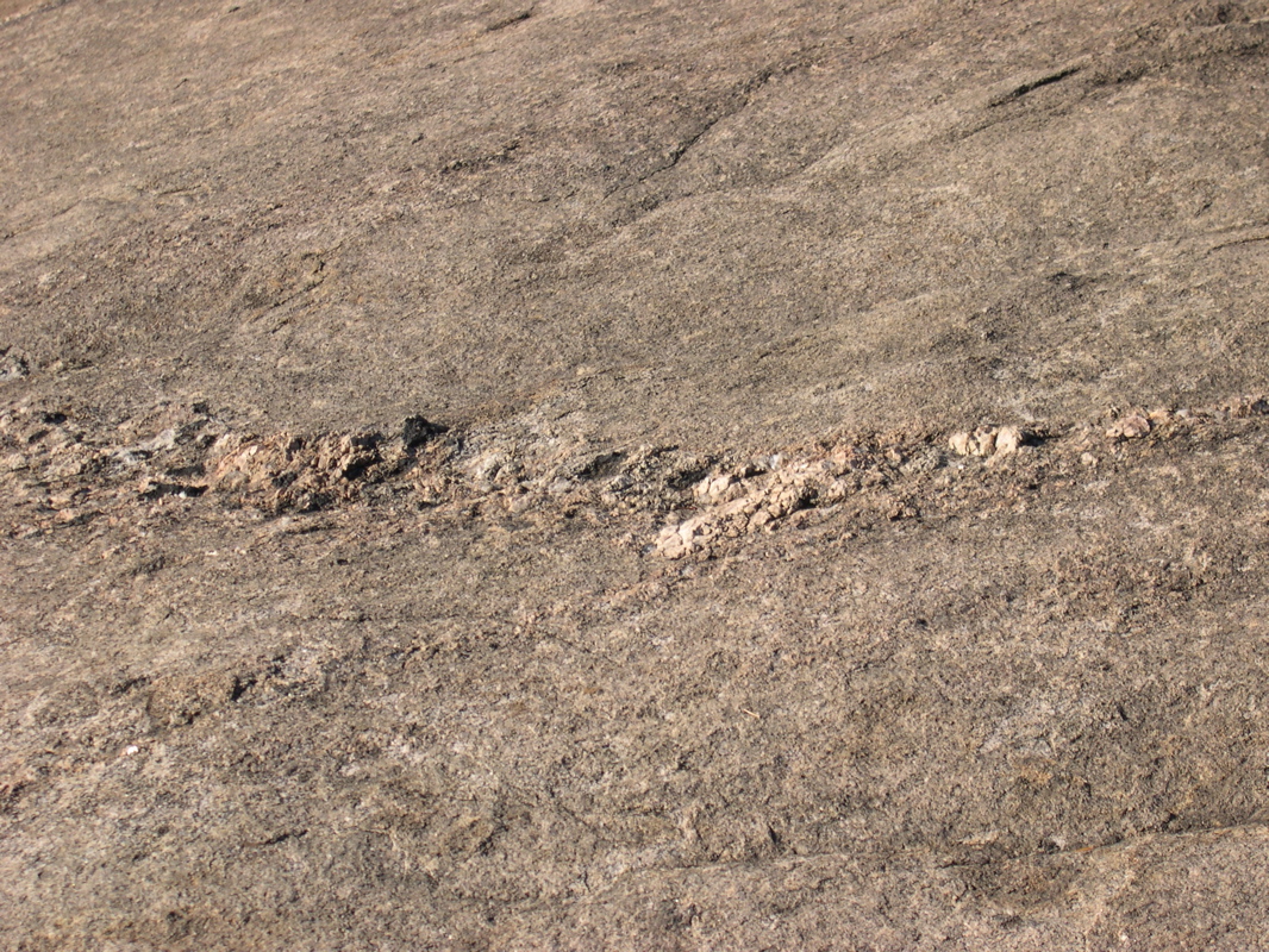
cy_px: 476
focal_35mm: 114
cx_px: 634
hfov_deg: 17.3
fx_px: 4180
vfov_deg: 13.0
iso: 100
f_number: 4.9
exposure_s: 1/325
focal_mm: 24
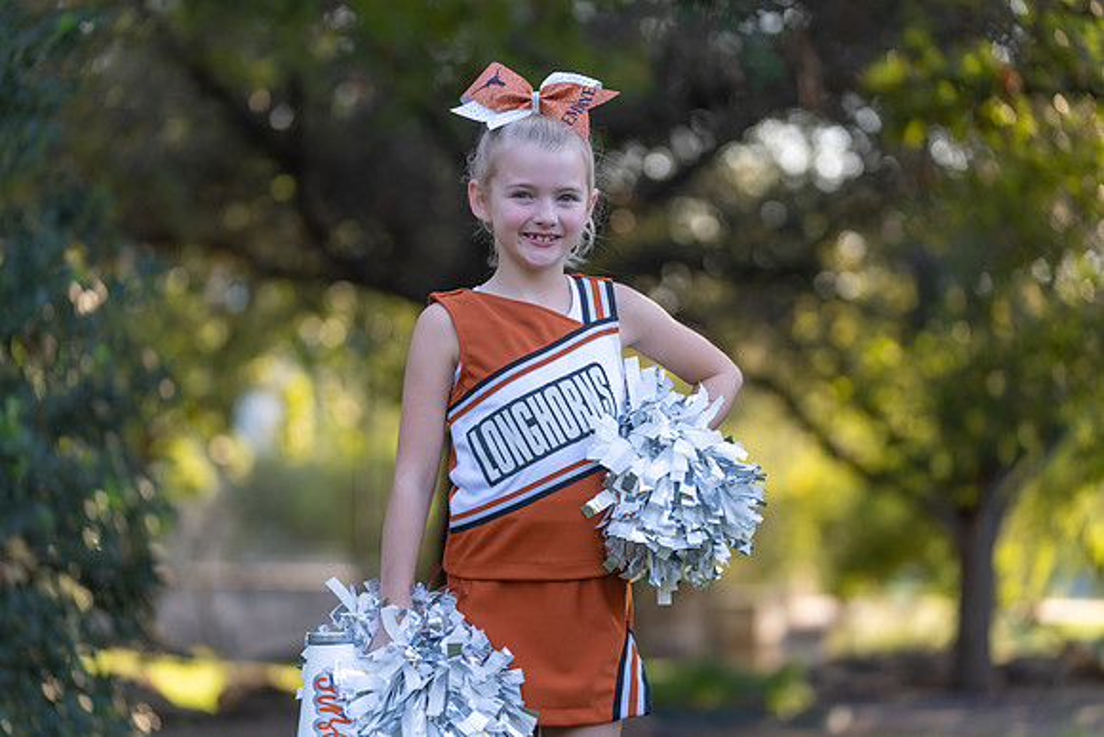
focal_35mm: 119
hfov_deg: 17.2
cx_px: 552
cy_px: 368
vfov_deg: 11.5
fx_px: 3650
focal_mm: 119
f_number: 2.8
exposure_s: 1/320
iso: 200
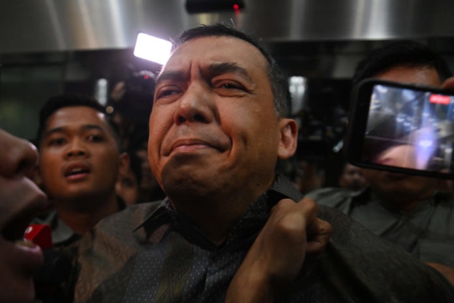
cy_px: 152
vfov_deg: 45.0
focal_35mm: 29
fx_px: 366
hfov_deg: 63.7
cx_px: 227
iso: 5000
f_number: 3.5
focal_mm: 29
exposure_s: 1/250
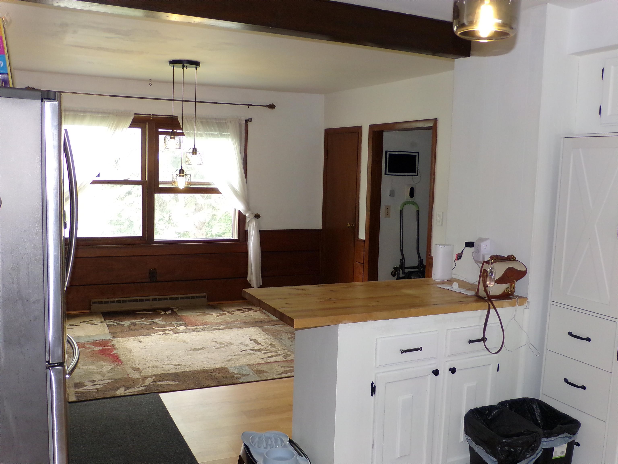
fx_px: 589
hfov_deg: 55.4
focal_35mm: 33
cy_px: 232
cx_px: 309
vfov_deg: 42.9
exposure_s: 1/70
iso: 200
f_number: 3.4
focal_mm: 5.9
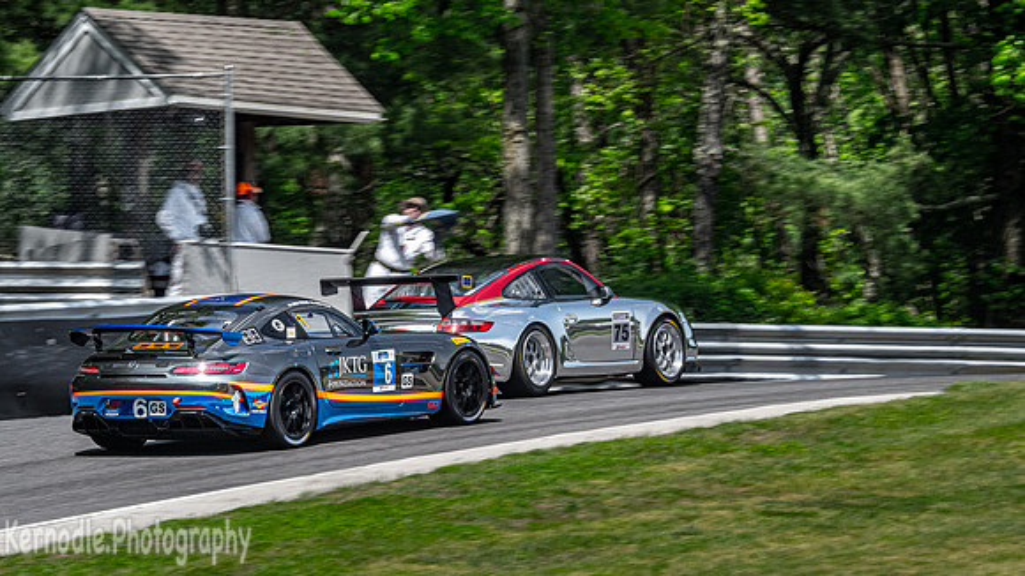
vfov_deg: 2.6
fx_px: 12464
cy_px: 294
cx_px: 512
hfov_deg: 4.7
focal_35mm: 459
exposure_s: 1/320
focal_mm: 210
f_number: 13
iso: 400
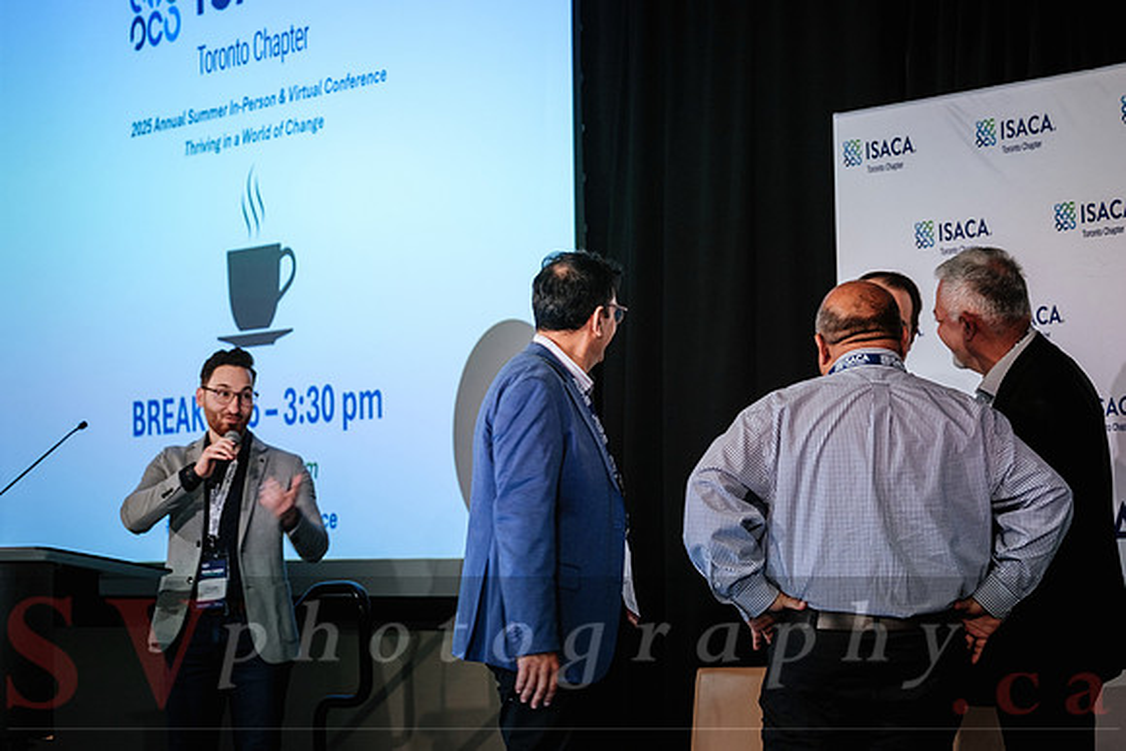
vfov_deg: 13.0
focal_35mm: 105
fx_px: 3298
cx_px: 501
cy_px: 394
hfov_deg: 19.4
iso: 800
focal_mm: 63.4
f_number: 2.8
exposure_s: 1/80
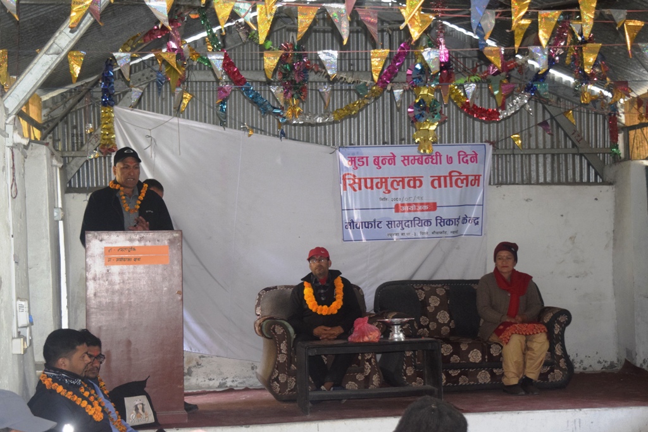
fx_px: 1080
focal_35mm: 60
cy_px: 216
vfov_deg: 22.6
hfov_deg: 33.4
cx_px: 324
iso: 1800
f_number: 5
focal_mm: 40
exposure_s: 1/60
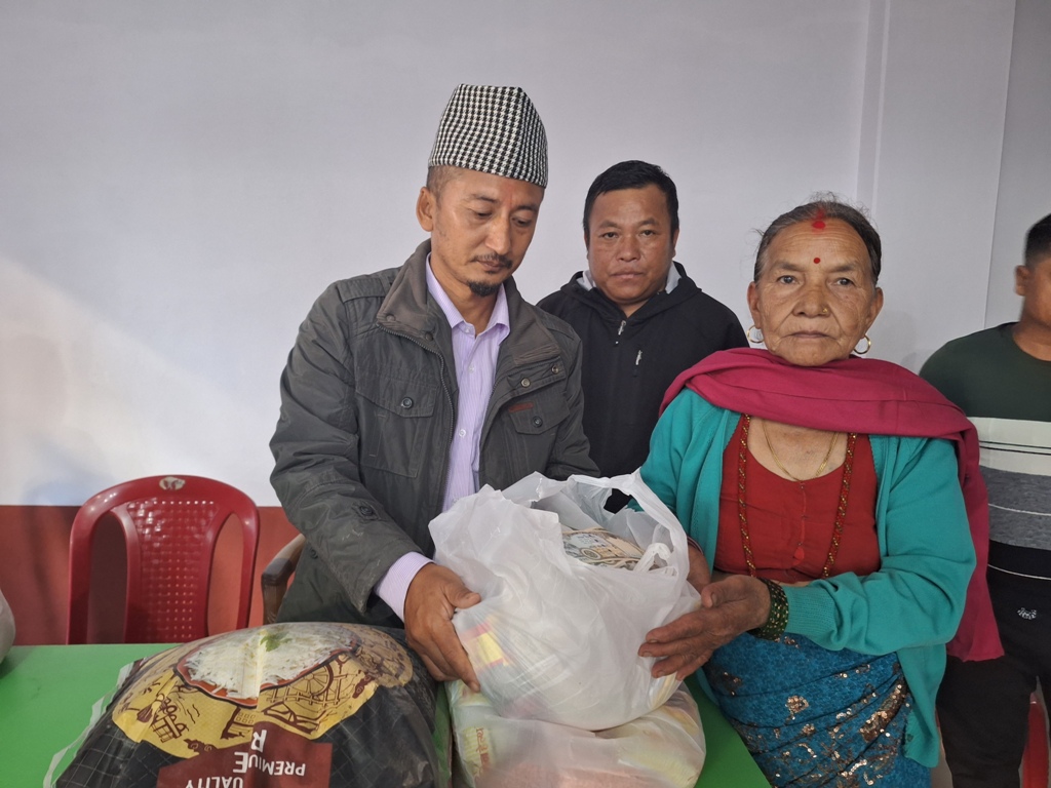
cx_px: 526
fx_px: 698
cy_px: 394
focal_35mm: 23
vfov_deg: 58.9
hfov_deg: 73.9
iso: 500
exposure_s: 1/20
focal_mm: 5.54
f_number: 1.8
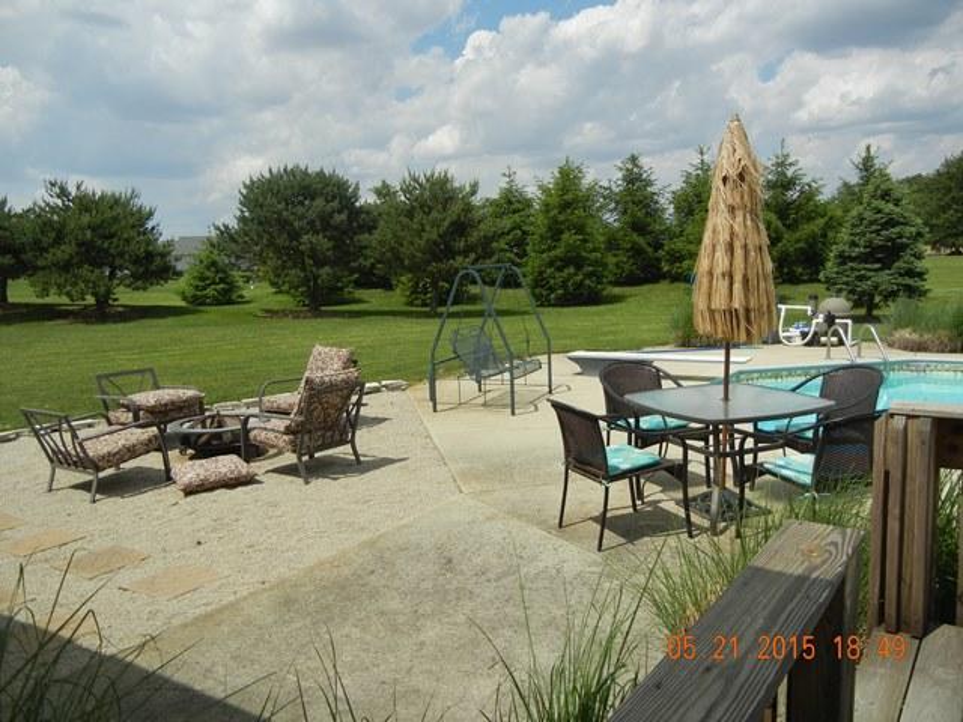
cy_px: 361
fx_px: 835
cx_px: 482
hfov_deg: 60.0
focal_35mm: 30
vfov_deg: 46.8
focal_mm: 5.4
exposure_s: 1/610
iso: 160
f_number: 7
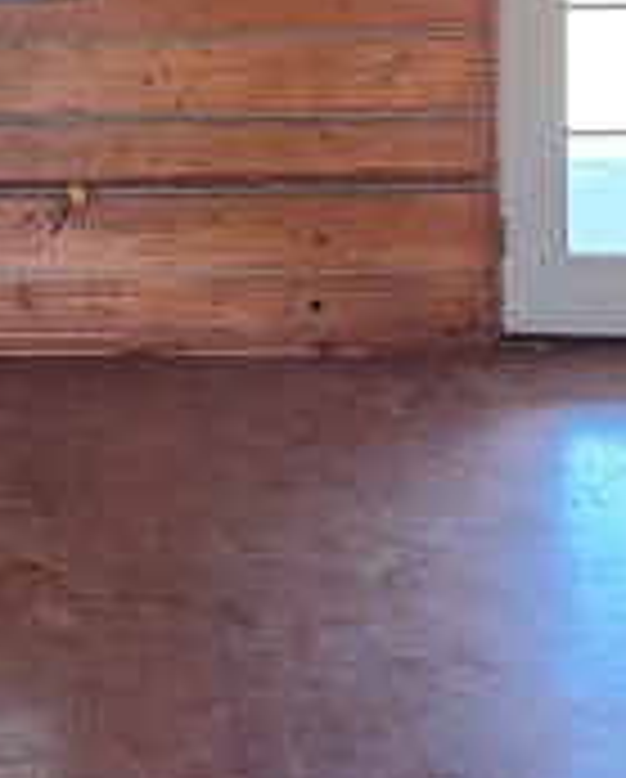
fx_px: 1732
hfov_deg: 19.9
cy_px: -58
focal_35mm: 75
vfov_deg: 23.9
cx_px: -5
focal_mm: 2.2
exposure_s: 1/120
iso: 160
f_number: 1.9
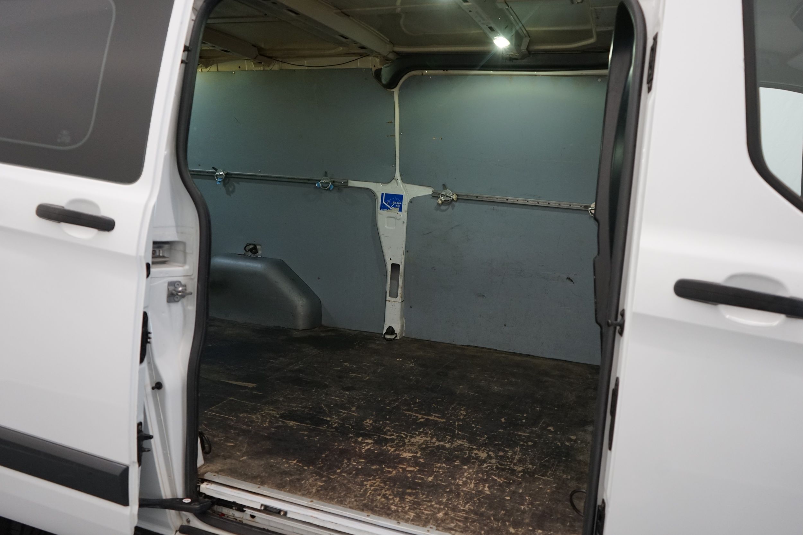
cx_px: 402
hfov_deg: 65.5
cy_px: 268
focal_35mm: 28
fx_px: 625
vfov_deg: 46.4
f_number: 4
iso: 1250
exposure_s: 1/160
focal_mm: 28
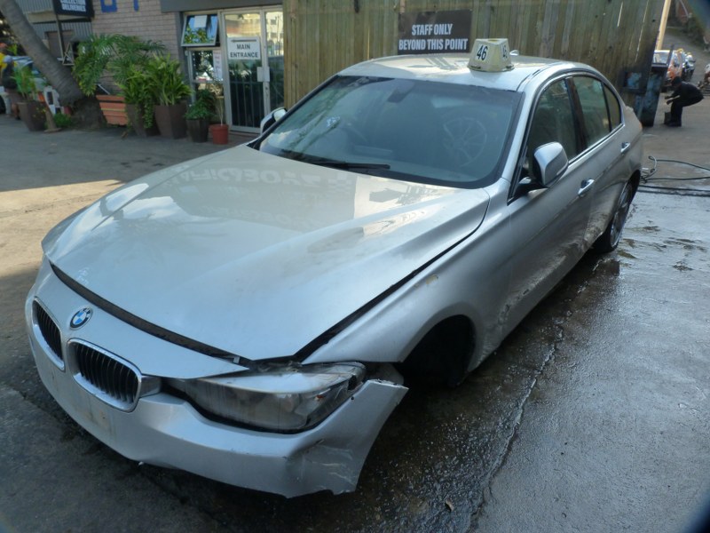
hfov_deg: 69.4
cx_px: 355
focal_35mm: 25
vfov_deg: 54.9
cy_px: 266
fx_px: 513
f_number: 4
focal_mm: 4.5
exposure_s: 1/160
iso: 125
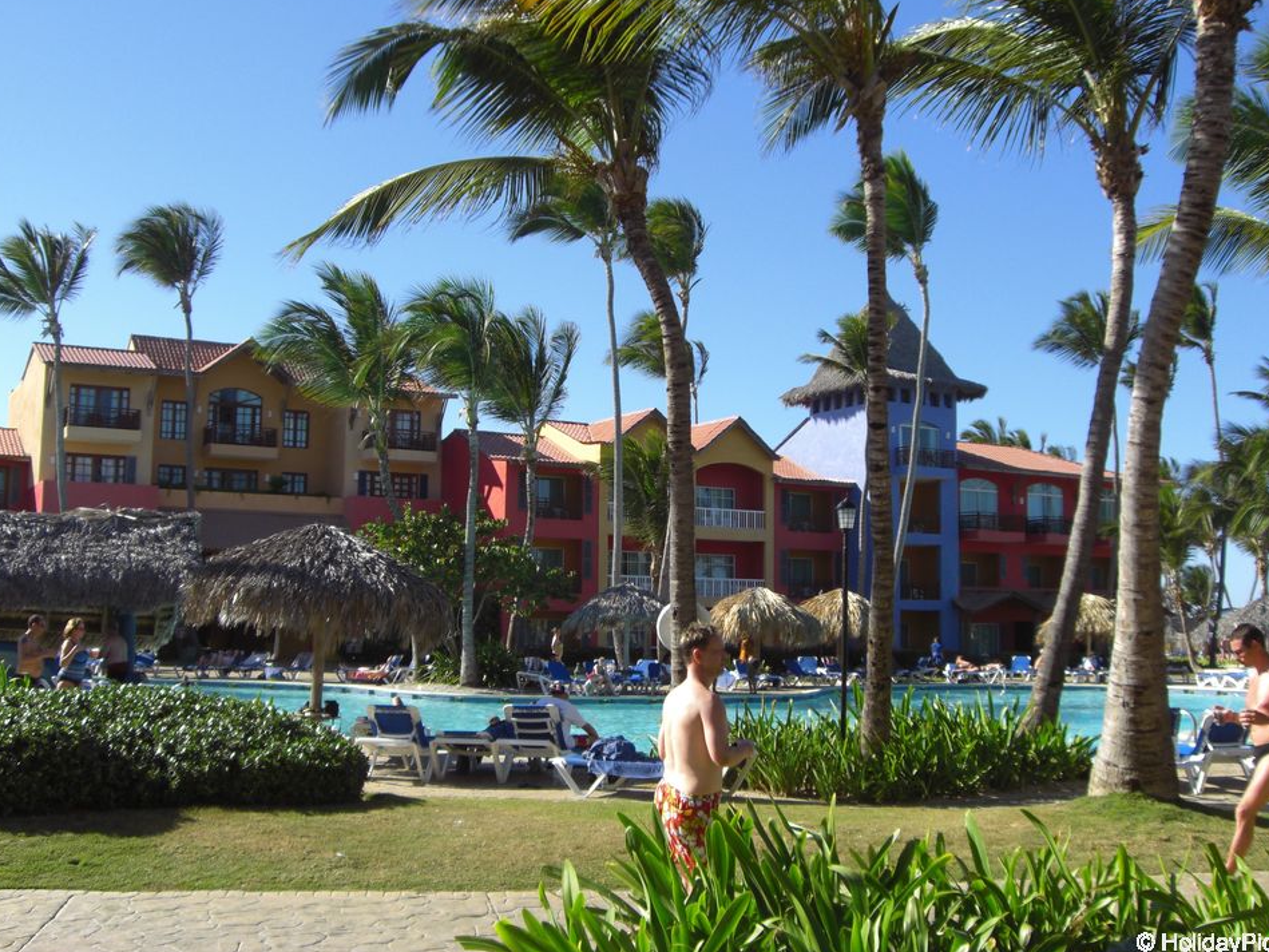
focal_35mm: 41
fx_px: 1503
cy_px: 451
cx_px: 646
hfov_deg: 45.8
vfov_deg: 35.1
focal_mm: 6.2
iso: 64
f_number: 2.7
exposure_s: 1/800
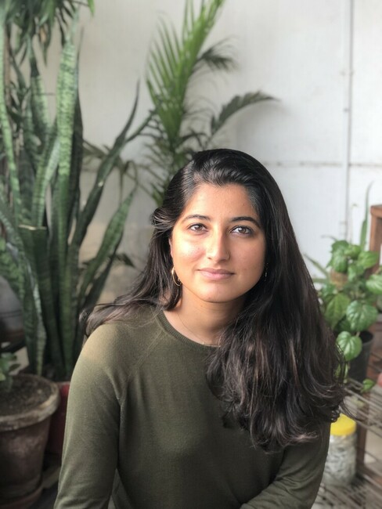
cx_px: 191
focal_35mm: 52
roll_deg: +2.2
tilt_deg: -11.8
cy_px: 254
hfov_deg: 28.1
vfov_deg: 36.8
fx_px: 765
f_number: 2.4
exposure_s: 1/60
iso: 20
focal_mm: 6
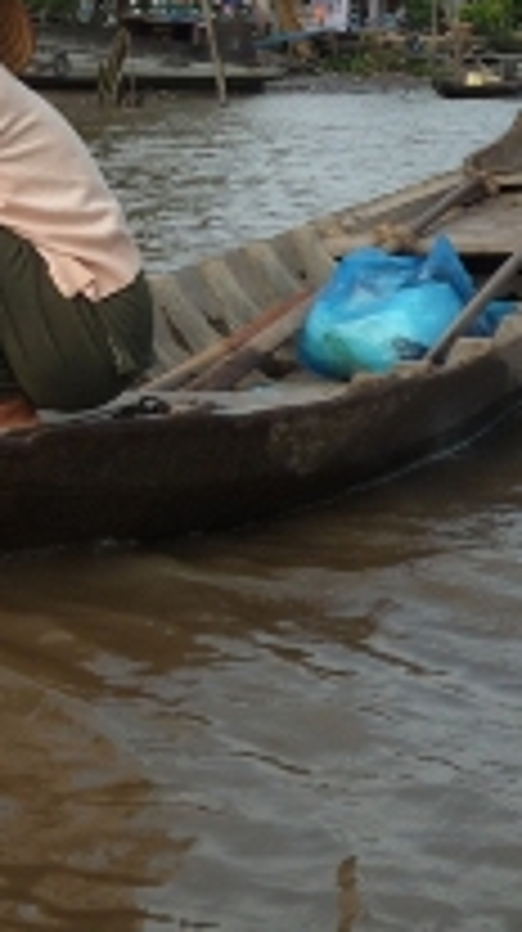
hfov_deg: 13.3
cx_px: -40
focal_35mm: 89
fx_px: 2196
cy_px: 286
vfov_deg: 23.8
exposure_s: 1/500
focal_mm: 7.3
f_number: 4.1
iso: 100
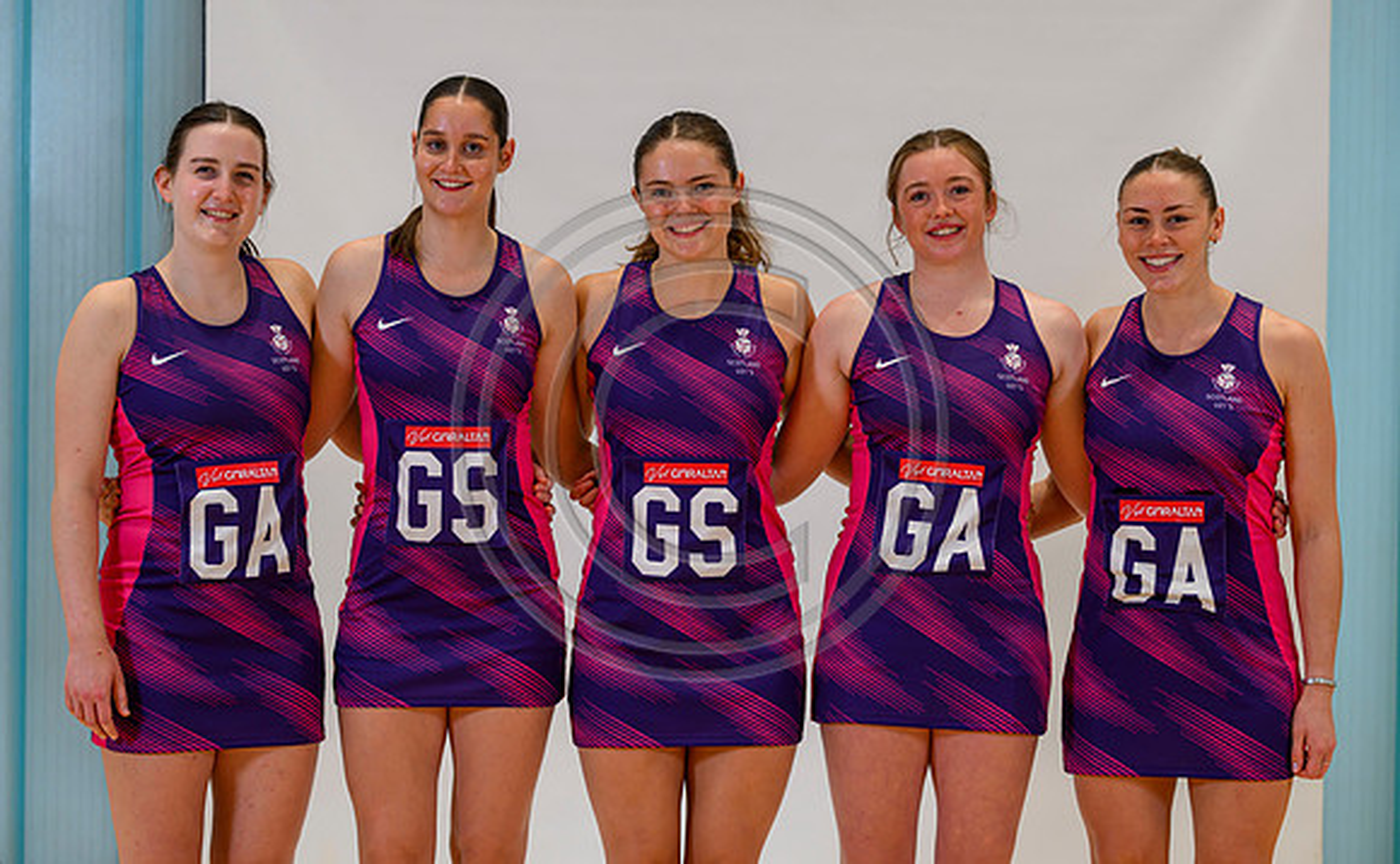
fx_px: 4117
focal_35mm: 108
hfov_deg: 19.3
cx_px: 680
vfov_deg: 12.0
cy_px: 420
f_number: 3.5
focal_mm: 98
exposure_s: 1/160
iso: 500
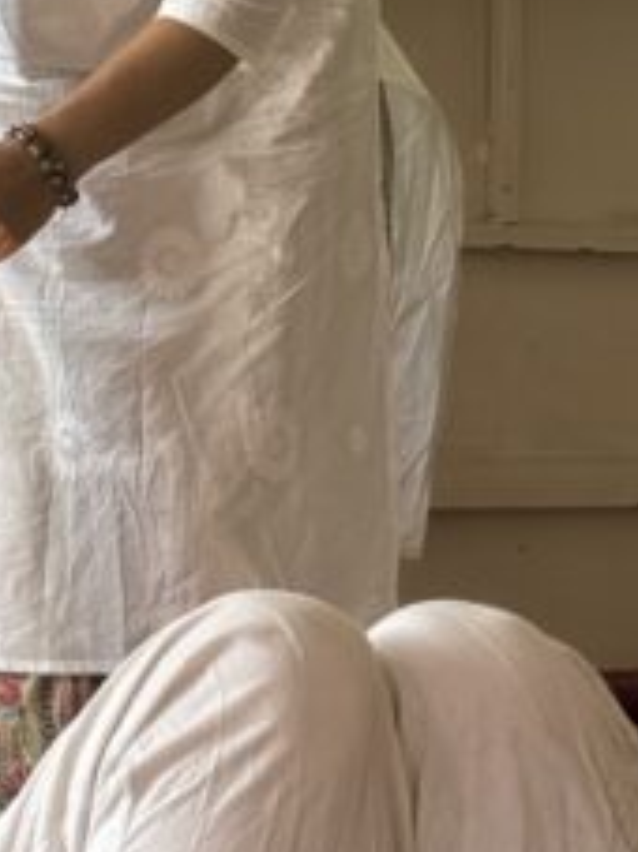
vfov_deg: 9.1
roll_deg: -0.9
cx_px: -143
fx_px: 5338
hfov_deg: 6.8
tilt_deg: +0.7
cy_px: 300
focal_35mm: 217
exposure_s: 1/229
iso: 64
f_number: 1.78
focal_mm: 6.76
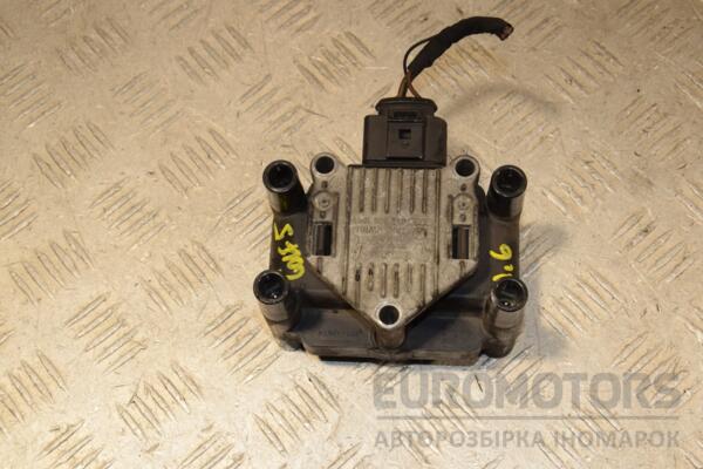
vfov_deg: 23.8
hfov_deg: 35.1
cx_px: 352
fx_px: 1113
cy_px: 234
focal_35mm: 57
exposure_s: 1/200
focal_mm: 38
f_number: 9
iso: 800
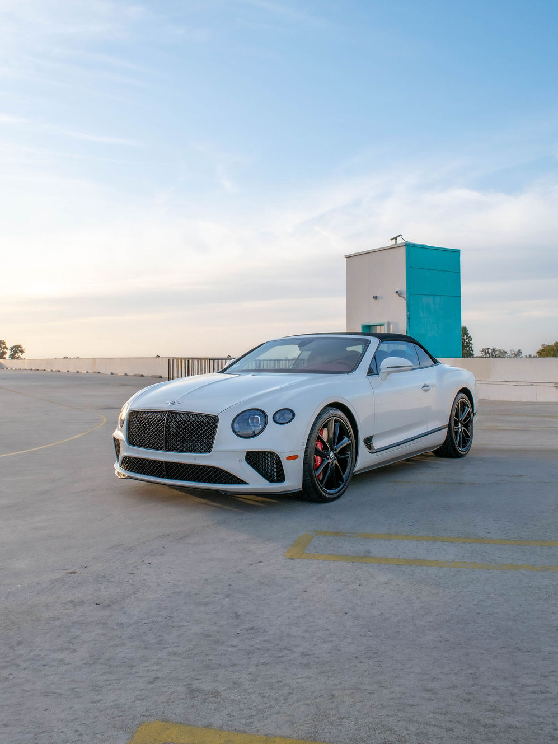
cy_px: 315
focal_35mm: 30
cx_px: 276
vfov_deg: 59.7
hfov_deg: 46.8
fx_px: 645
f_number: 9
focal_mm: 18
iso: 200
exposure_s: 1/320
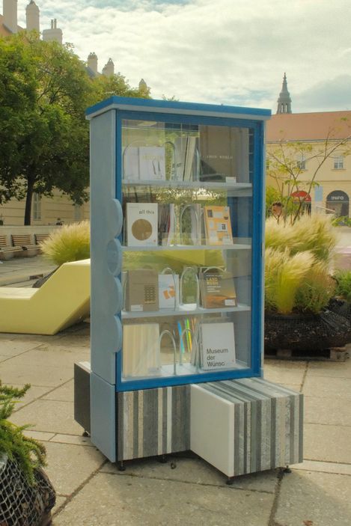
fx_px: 395
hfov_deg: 47.9
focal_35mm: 27
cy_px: 263
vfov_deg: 67.4
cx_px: 176
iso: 10000
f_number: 16
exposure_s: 1/2900
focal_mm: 18
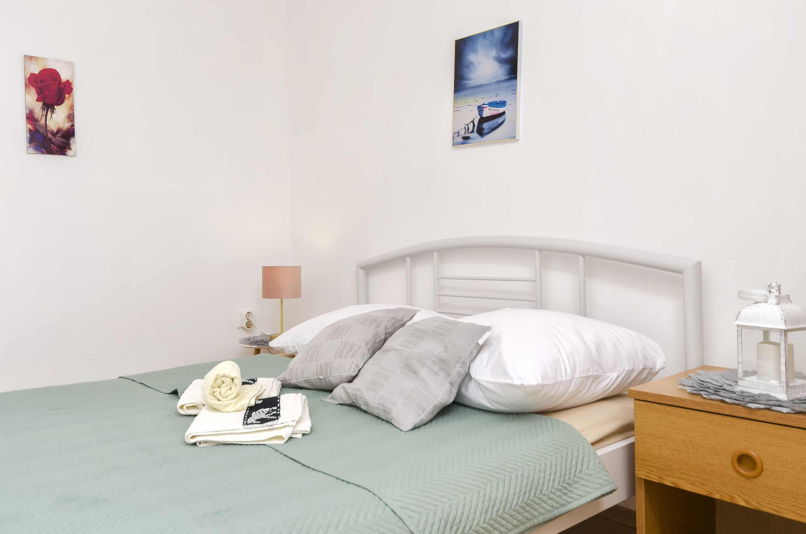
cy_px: 267
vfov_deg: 47.7
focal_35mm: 27
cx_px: 403
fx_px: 603
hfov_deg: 67.5
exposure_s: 1/100
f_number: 7.1
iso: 100
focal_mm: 18
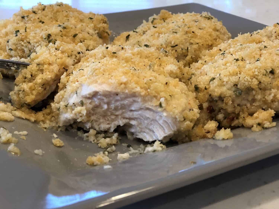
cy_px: 104
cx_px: 140
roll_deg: +0.0
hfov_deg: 33.8
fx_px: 459
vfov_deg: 25.7
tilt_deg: -23.7
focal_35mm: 57
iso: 64
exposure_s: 1/30
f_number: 2.8
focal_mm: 6.6
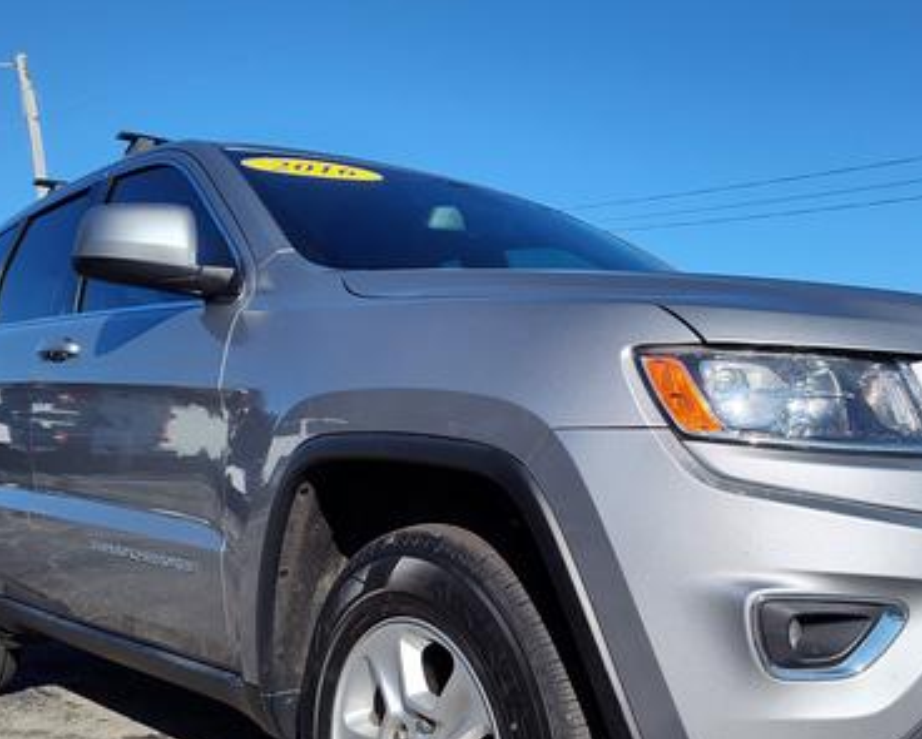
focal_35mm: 39
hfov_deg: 46.3
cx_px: 589
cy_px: 511
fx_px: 1065
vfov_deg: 37.7
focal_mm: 5.56
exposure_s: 1/5218
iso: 100
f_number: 1.88
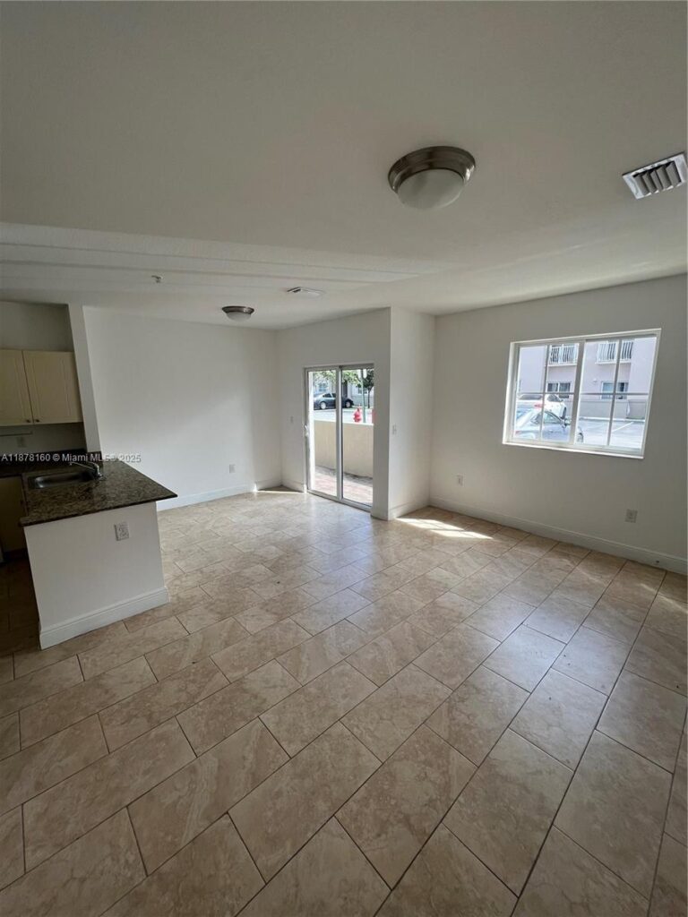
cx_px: 344
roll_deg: +1.0
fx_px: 345
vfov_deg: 106.2
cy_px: 458
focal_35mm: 13
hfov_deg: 89.9
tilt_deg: -10.0
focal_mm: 1.57
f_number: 1.8
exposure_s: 1/152
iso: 32
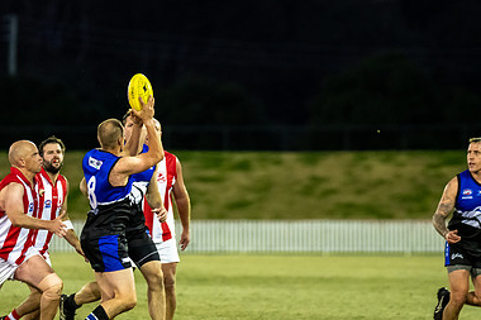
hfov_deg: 5.5
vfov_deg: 3.7
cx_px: 146
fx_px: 4981
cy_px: 197
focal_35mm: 373
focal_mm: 220
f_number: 2.8
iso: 4500
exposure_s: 1/1250
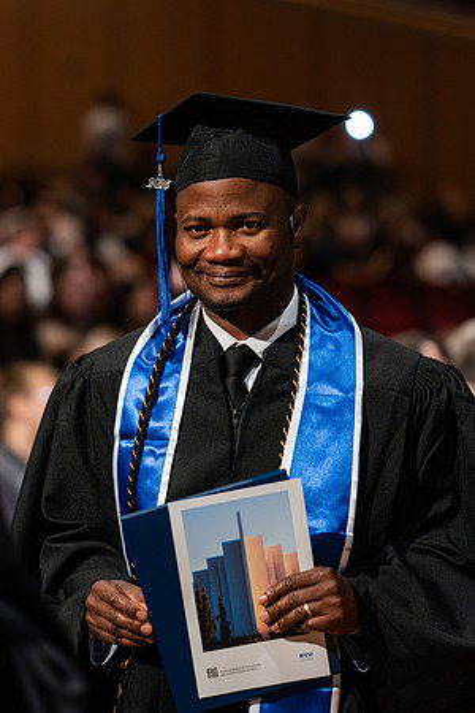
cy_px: 299
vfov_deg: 13.9
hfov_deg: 9.3
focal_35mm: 148
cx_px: 160
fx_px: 2929
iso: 2000
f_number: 2
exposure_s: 1/250
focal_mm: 85
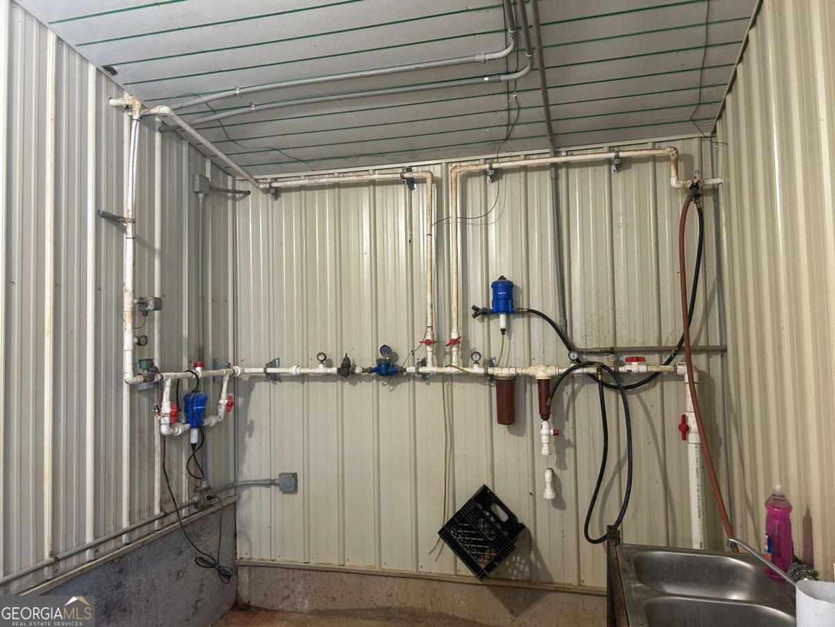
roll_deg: +0.3
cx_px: 418
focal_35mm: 26
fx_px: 627
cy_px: 314
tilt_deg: +2.9
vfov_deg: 53.1
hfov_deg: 67.3
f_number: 1.5
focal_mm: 5.7
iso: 125
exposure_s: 1/60
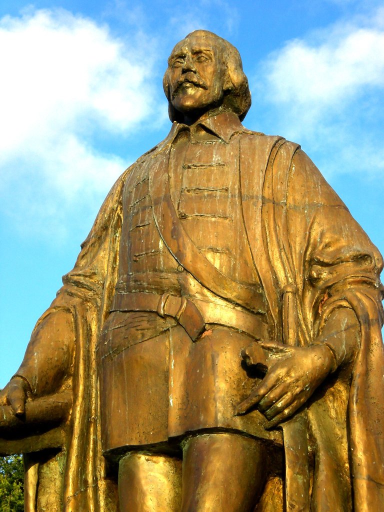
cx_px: 192
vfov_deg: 22.5
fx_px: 1287
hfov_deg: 17.0
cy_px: 256
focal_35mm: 87
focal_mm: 14.49
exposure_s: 1/200
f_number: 5
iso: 50
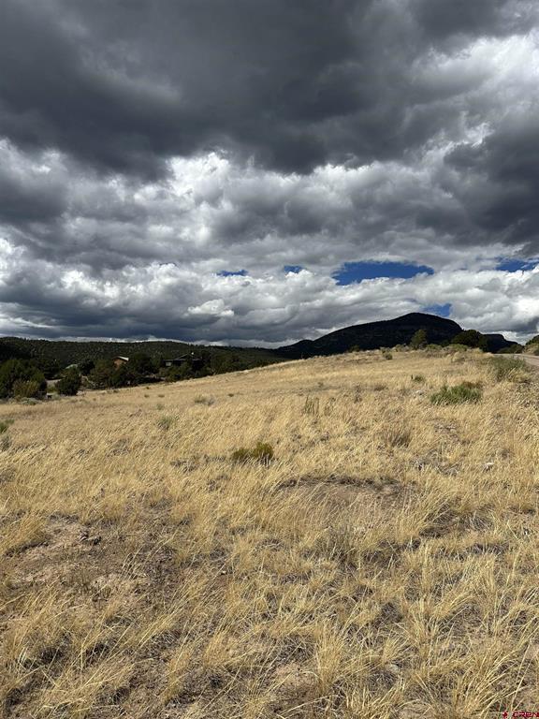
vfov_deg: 71.6
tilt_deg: +5.5
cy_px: 360
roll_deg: -1.1
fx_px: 498
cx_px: 270
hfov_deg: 56.8
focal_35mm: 24
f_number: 1.78
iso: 80
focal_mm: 6.86
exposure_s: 1/10753
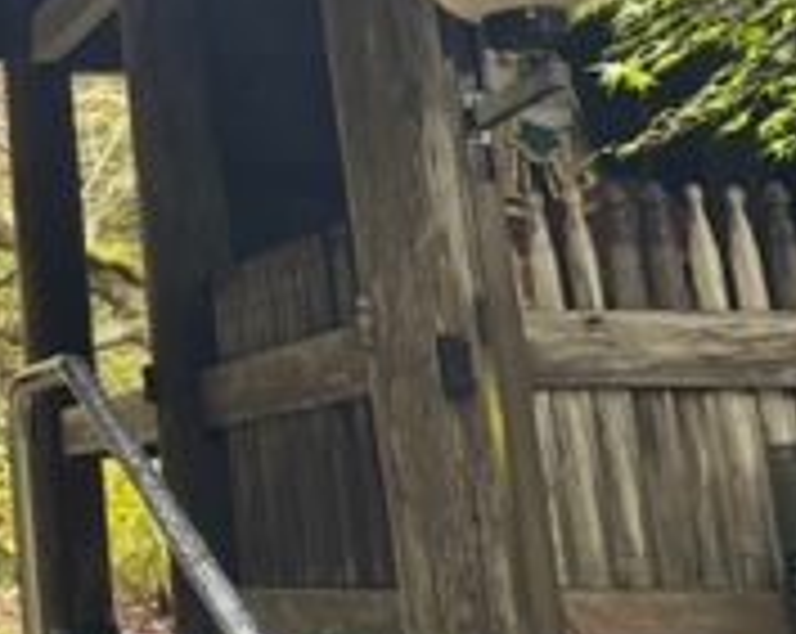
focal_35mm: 92
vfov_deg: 15.9
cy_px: -162
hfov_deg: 18.4
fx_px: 2164
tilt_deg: +20.6
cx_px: -418
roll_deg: +0.2
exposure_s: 1/121
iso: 50
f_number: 1.6
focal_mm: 4.2
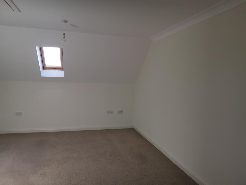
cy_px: 92
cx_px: 123
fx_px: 192
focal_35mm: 27
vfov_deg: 51.4
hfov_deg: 65.3
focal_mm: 5.58
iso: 50
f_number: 1.8
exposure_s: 1/151
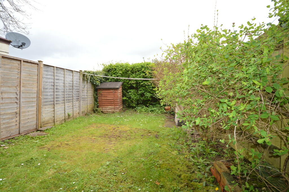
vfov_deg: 67.3
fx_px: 144
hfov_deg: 90.0
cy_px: 96
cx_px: 144
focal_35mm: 18
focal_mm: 12
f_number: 4
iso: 100
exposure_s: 1/160
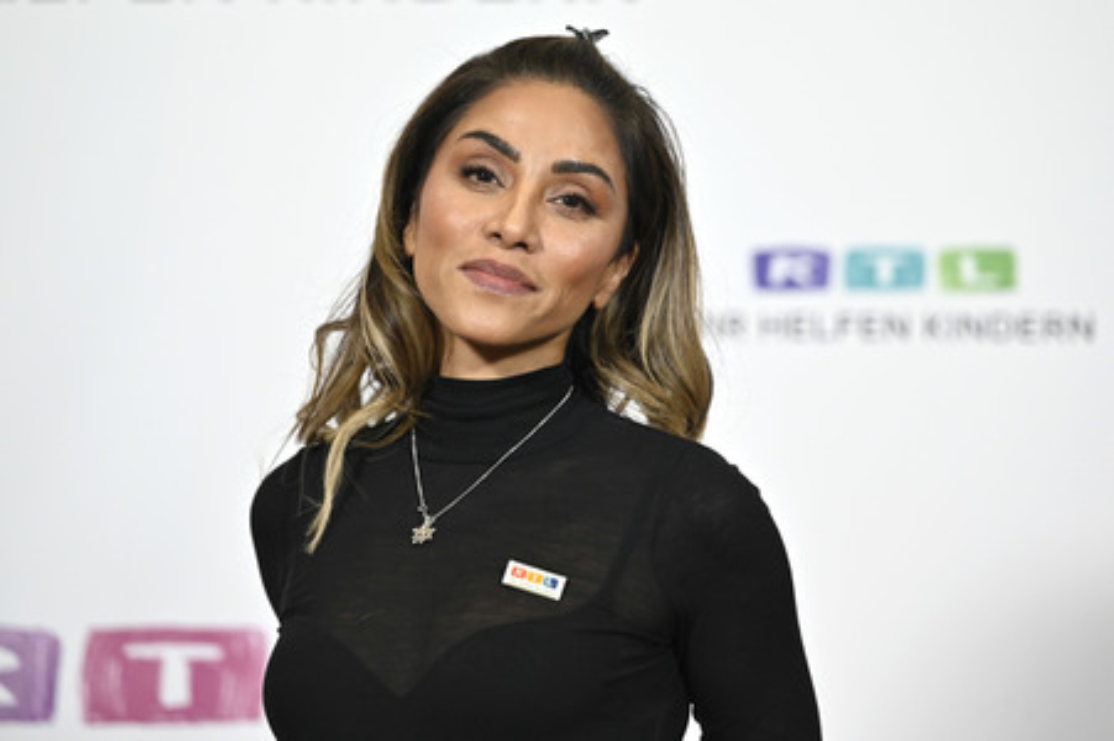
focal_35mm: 150
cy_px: 370
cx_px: 557
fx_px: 4638
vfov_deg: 9.1
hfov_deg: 13.7
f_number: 2.8
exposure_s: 1/640
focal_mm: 150
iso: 1000
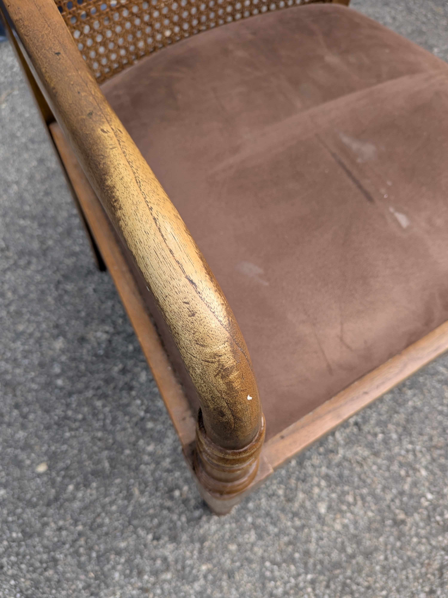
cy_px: 299
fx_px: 414
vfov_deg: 71.6
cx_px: 224
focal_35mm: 24
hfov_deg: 56.8
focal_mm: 4.53
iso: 41
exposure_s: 1/69.7
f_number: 1.7
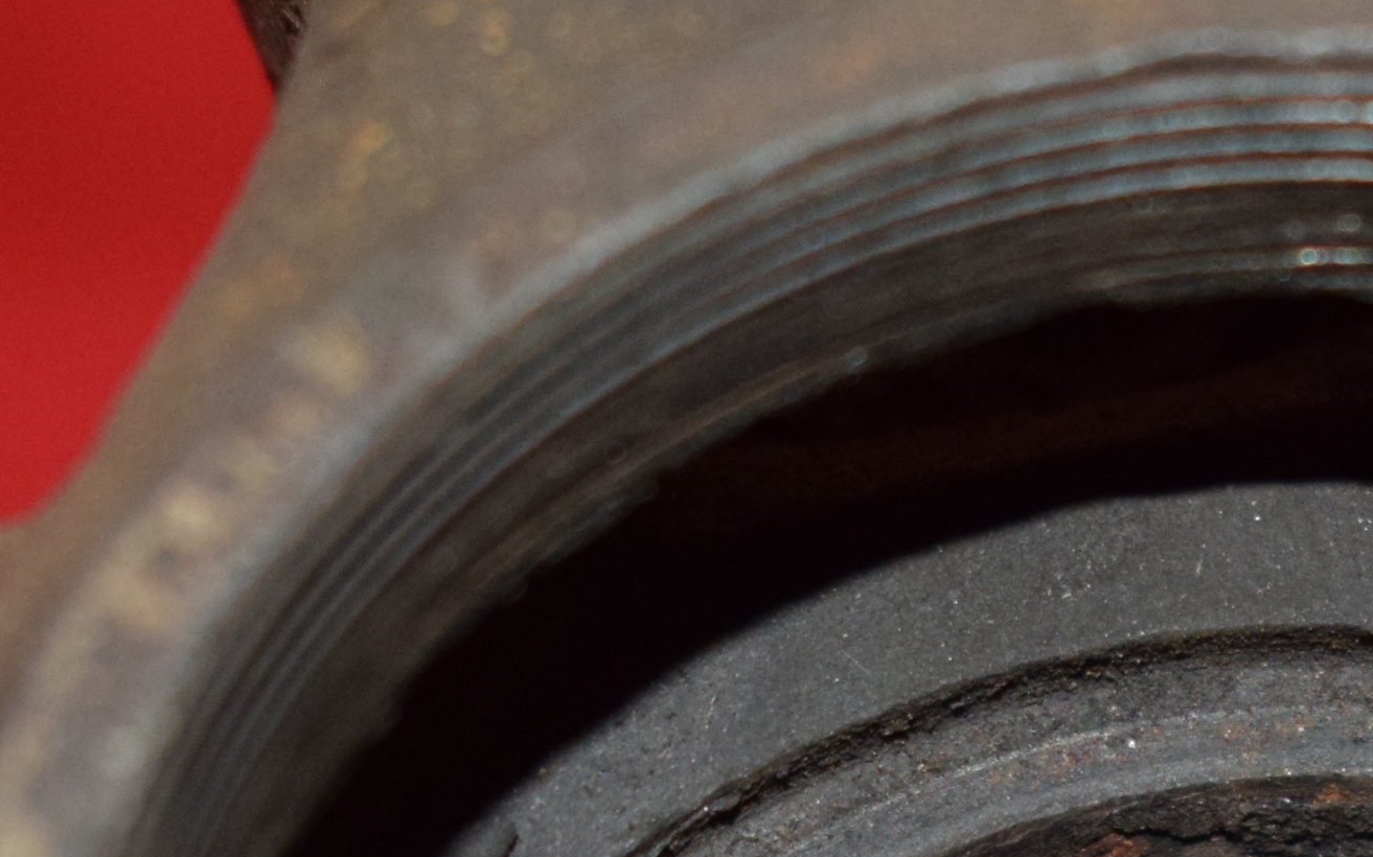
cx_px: 1925
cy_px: 1019
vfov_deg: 5.9
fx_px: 8230
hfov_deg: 9.3
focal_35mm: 220
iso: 1250
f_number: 5
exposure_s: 1/200
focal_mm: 42
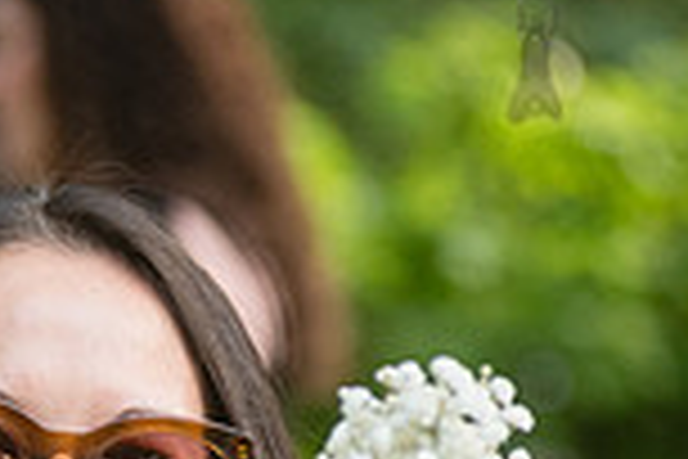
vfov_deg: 4.5
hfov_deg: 6.7
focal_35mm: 304
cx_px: -337
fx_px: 5809
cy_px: 695
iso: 1000
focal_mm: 80
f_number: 3.5
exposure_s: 1/400
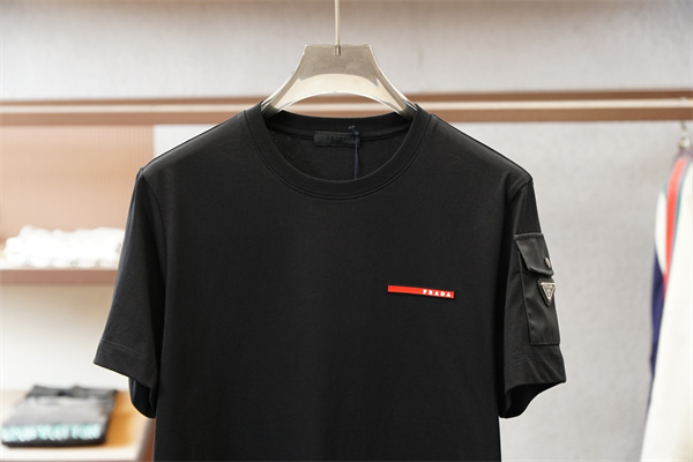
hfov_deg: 23.4
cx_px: 346
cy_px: 231
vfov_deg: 15.7
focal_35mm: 87
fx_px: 1675
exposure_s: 1/125
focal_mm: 58
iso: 640
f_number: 4
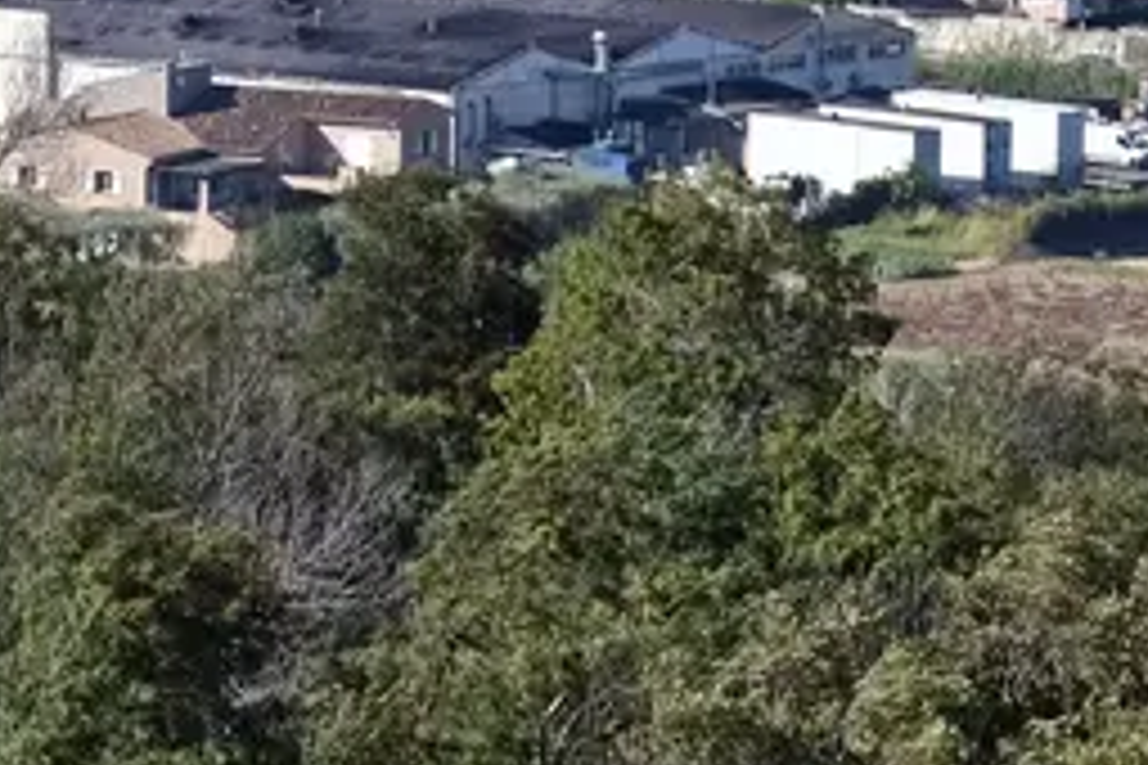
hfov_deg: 2.5
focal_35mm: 809
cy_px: -1100
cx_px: 401
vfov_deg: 1.7
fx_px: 25796
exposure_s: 1/400
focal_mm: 107.3
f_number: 8
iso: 250
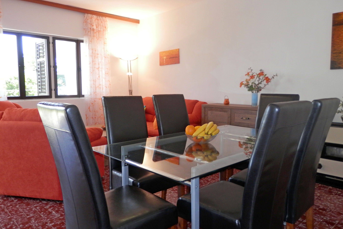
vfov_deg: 47.9
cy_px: 111
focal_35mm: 27
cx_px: 170
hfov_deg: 67.4
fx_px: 257
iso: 100
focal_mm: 4.5
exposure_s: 1/30
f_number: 3
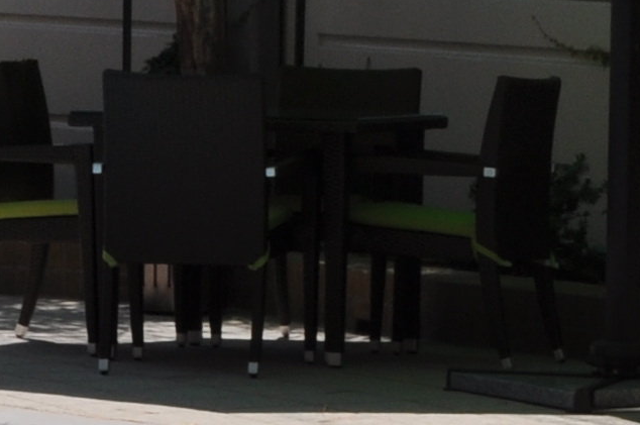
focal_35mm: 284
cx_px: 1095
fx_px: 5042
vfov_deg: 4.8
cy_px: 352
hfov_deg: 7.1
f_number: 16
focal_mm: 28
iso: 200
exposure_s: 1/250
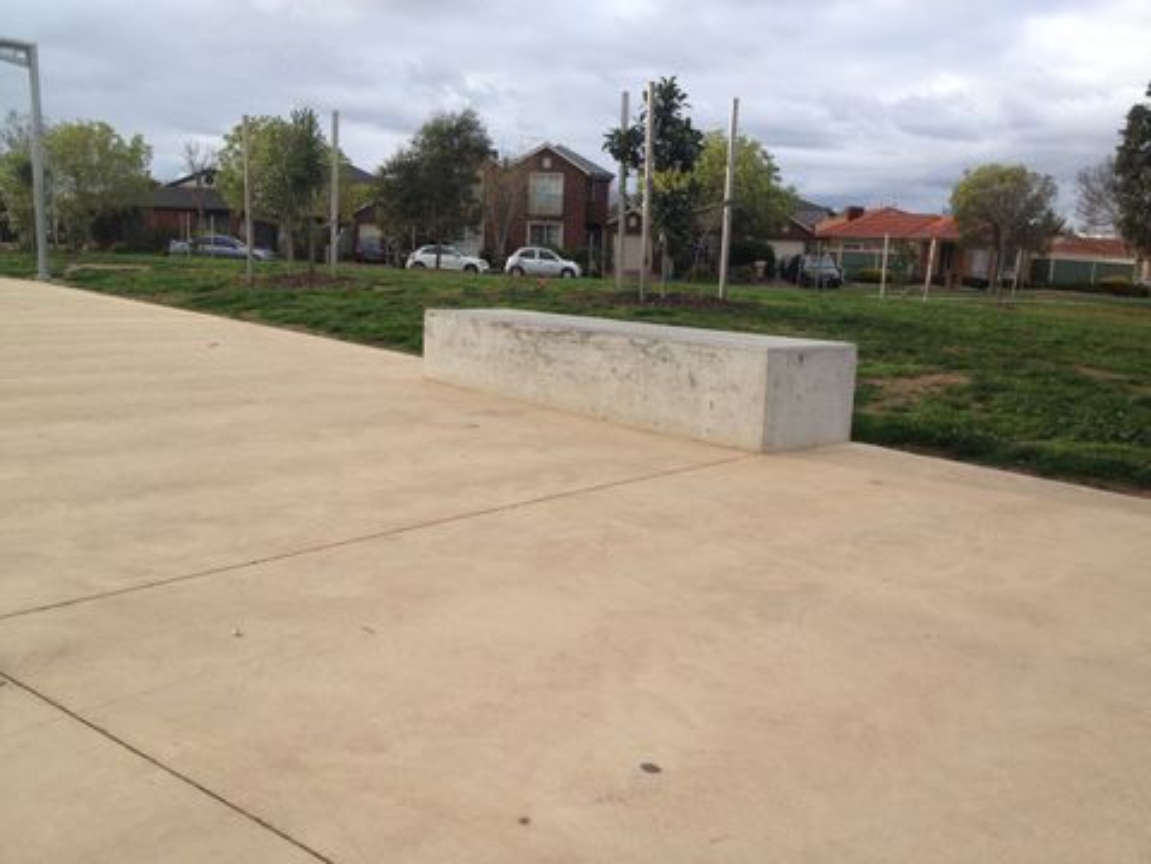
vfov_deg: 40.7
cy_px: 432
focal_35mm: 35
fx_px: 1164
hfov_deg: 52.6
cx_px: 576
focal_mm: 4.28
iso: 50
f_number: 2.4
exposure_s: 1/349
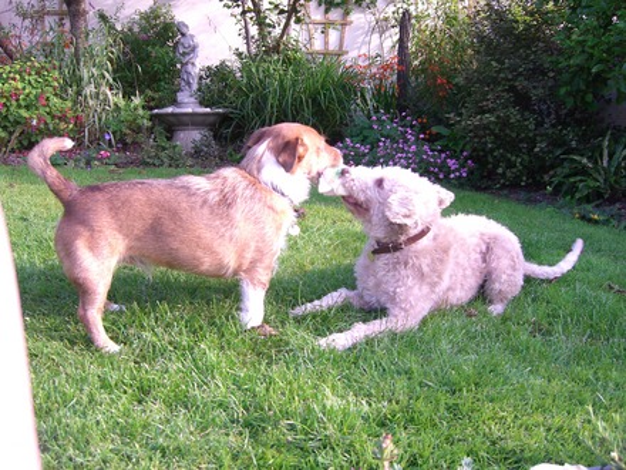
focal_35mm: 38
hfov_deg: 49.0
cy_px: 235
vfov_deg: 37.7
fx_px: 687
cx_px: 313
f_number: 2.8
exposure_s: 1/500
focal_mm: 7.9
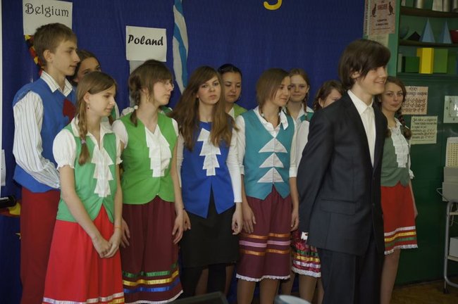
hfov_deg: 37.9
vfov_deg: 25.7
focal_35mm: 52
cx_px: 229
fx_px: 667
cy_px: 152
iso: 100
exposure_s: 1/60
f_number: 3.5
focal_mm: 35
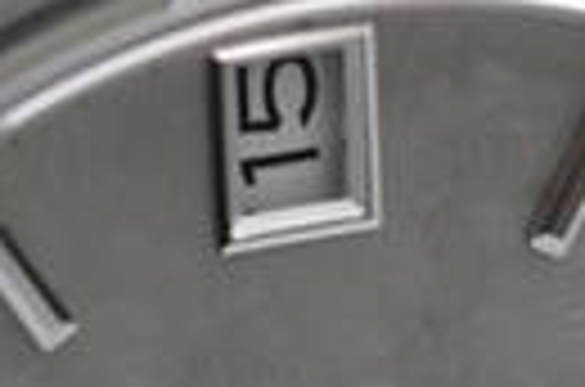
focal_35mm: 370
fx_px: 5998
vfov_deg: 3.7
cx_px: -126
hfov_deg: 5.6
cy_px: 472
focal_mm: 40
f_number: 5.6
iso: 180
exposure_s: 1/125
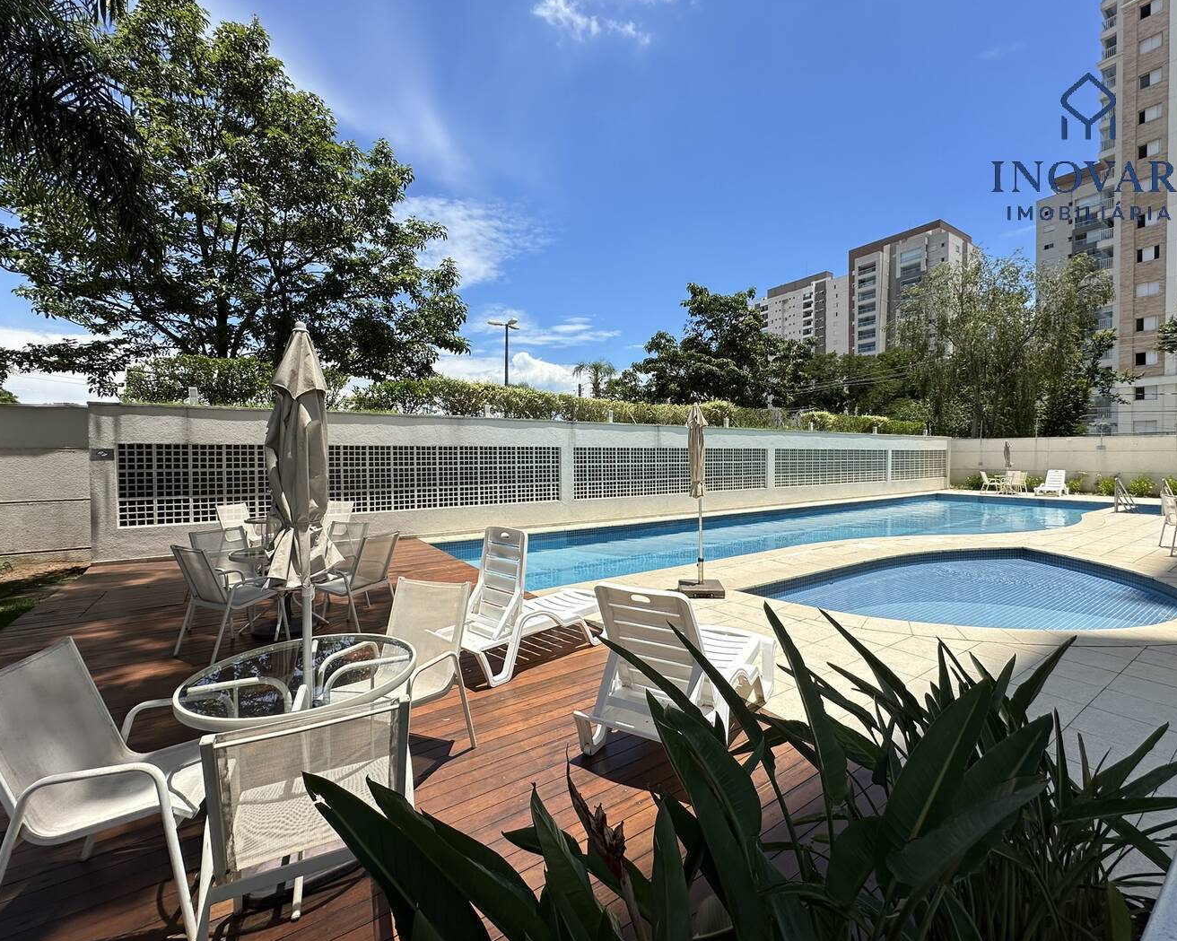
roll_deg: +0.0
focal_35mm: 15
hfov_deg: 96.8
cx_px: 614
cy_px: 466
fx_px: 522
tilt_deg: -1.0
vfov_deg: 84.0
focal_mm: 2.22
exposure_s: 1/1887
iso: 50
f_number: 2.2
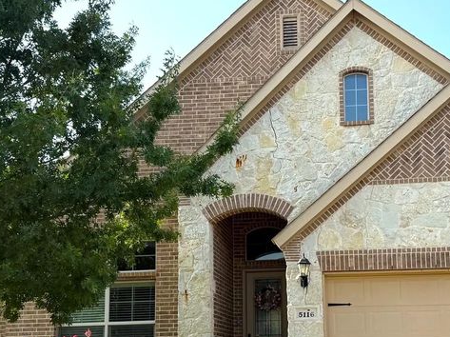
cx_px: 266
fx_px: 675
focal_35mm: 52
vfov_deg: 27.7
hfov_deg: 36.7
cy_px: 243
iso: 80
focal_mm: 6.76
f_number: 1.78
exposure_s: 1/2232
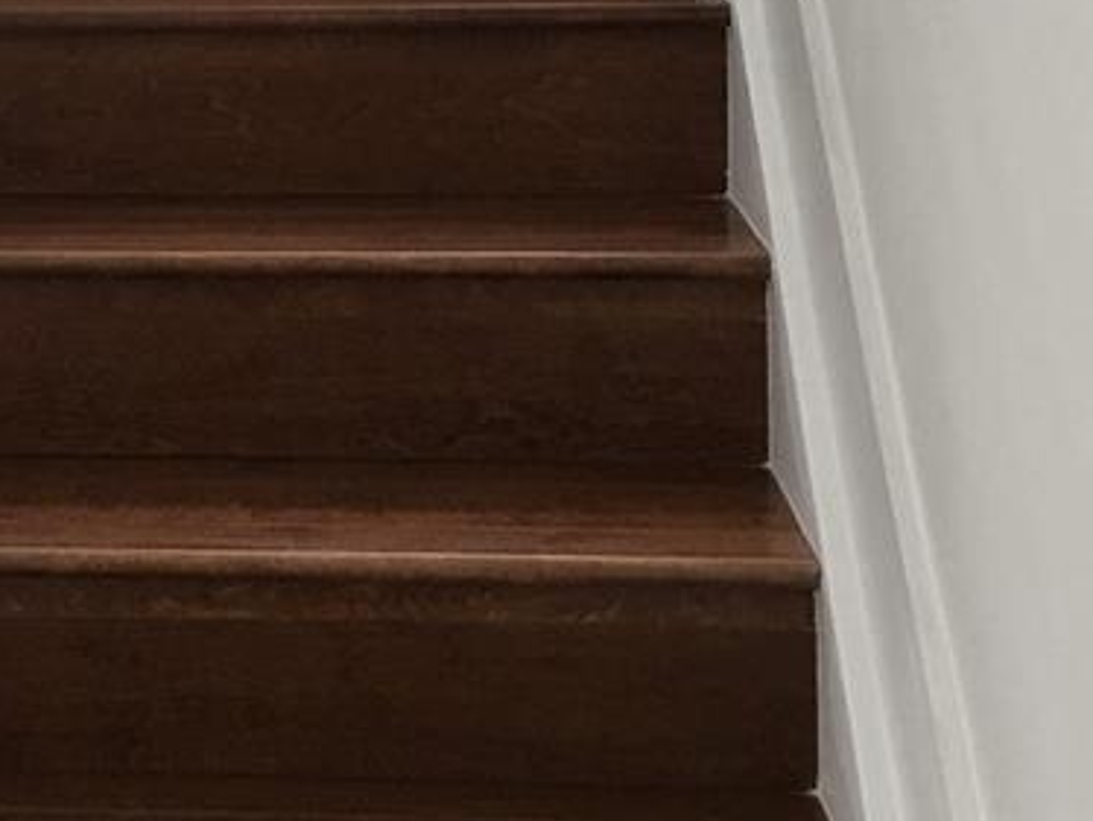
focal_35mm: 93
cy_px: -184
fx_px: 2938
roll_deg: +0.8
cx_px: 94
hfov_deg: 20.6
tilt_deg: -1.4
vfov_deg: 15.3
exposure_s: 1/30
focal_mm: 4.15
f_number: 2.2
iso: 40
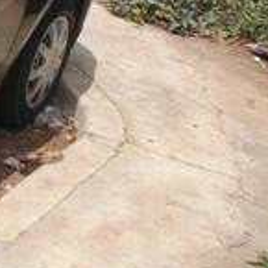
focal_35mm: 103
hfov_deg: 14.2
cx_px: -266
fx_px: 902
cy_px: 5
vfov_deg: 16.6
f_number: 1.8
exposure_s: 1/1873
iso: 50
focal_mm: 3.62
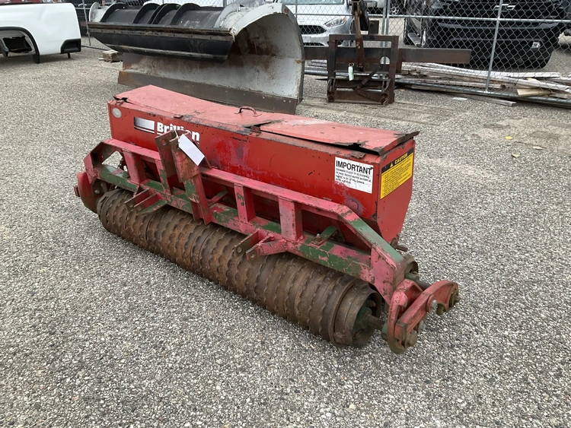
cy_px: 214
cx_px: 286
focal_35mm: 29
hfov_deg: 61.6
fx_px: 479
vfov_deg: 48.3
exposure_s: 1/122
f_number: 1.8
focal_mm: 3
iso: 64
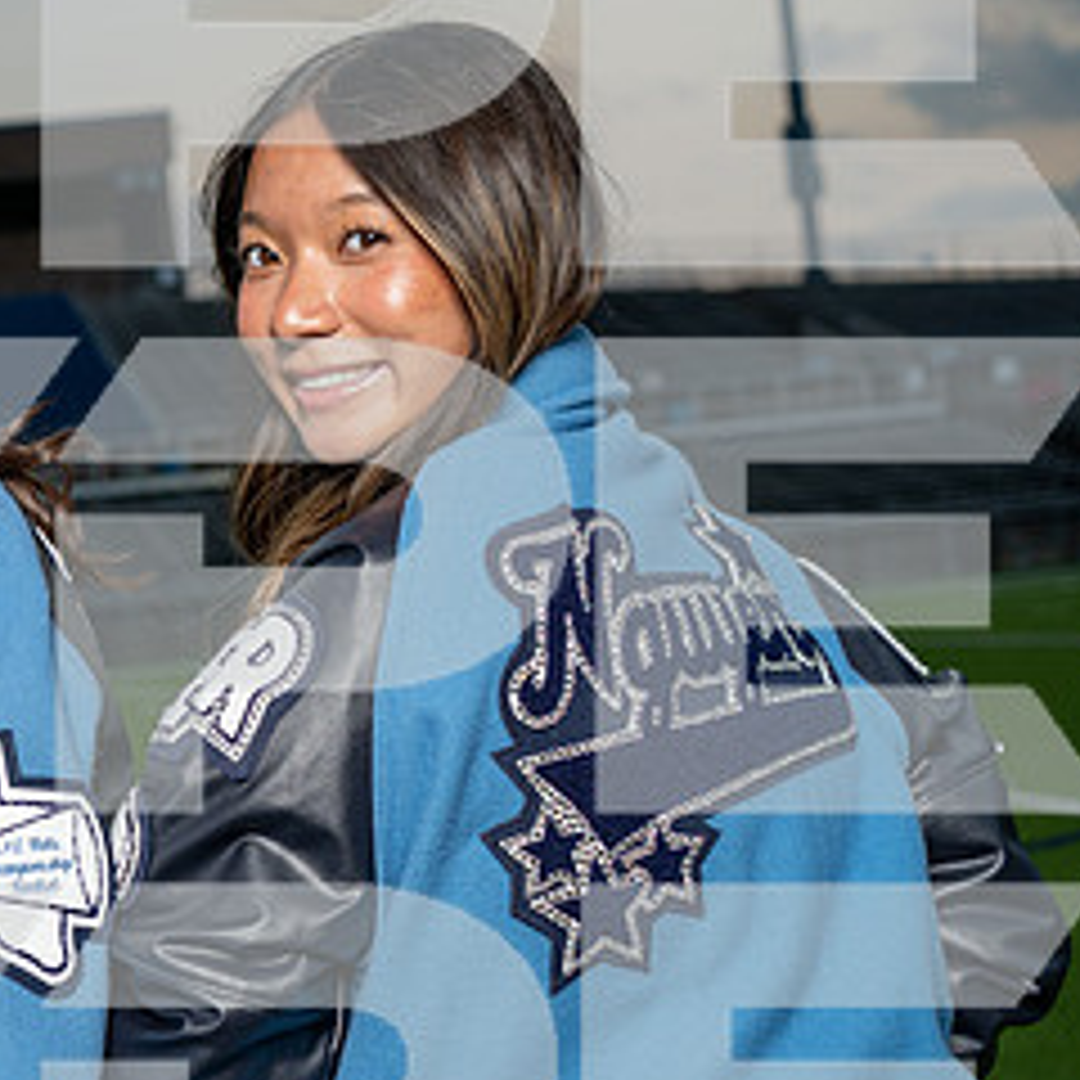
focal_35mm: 72
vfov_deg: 24.0
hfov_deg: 22.9
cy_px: 578
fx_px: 2541
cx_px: -32
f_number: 4
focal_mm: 35
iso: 400
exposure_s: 1/250
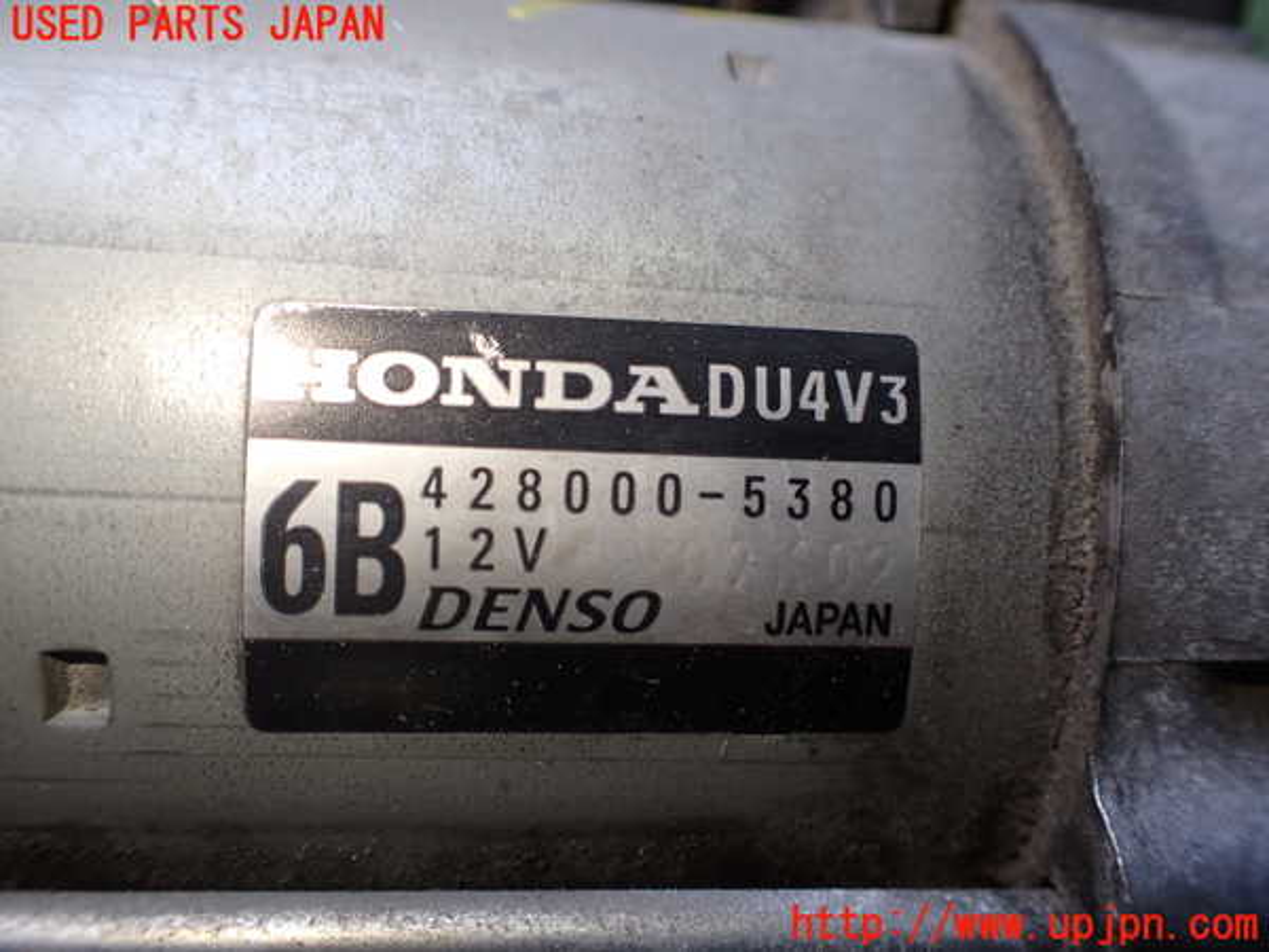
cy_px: 476
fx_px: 1100
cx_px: 634
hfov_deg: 60.0
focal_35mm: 30
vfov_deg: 46.8
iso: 125
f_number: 2.3
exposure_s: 1/125
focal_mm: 5.4
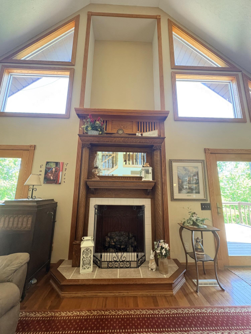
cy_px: 167
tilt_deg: +11.2
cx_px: 126
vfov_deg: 102.1
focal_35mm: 14
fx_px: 135
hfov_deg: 85.7
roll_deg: -1.1
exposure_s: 1/60
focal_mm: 2.22
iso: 320
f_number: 2.2
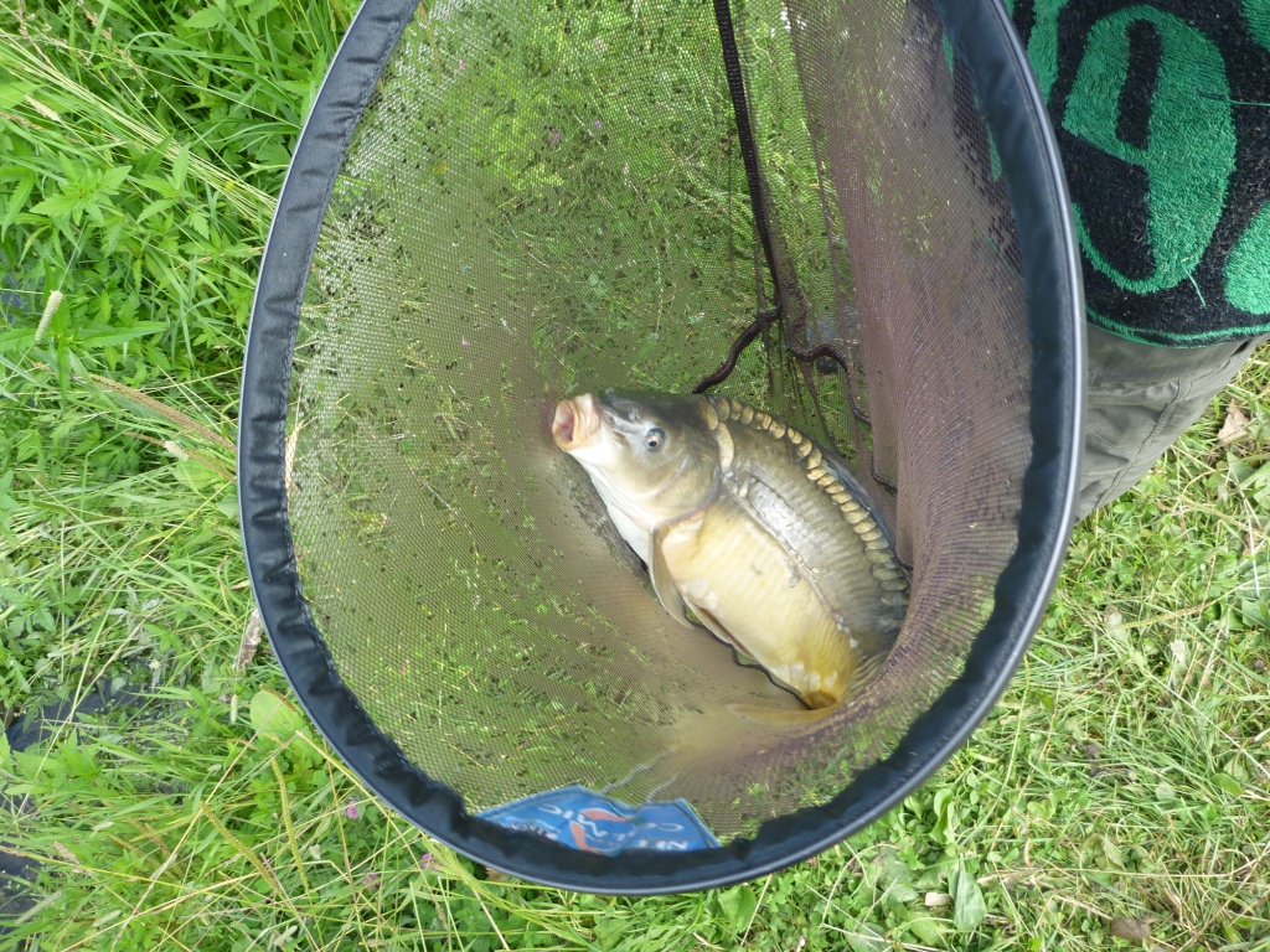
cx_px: 635
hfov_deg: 63.4
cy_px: 476
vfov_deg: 49.7
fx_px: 1027
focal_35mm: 28
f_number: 3.3
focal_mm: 5
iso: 80
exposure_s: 1/80
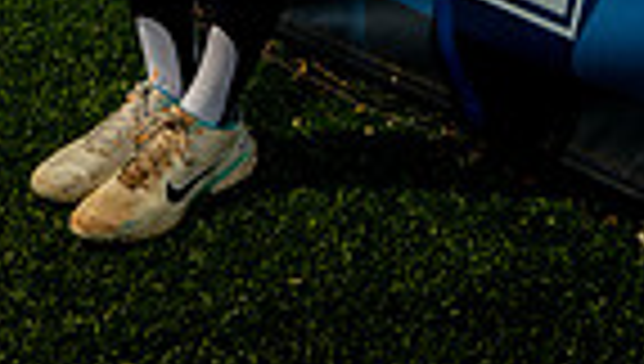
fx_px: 1351
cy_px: -566
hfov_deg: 26.8
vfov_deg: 11.8
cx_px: 356
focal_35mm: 79
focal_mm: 24
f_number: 4.5
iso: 100
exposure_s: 1/250
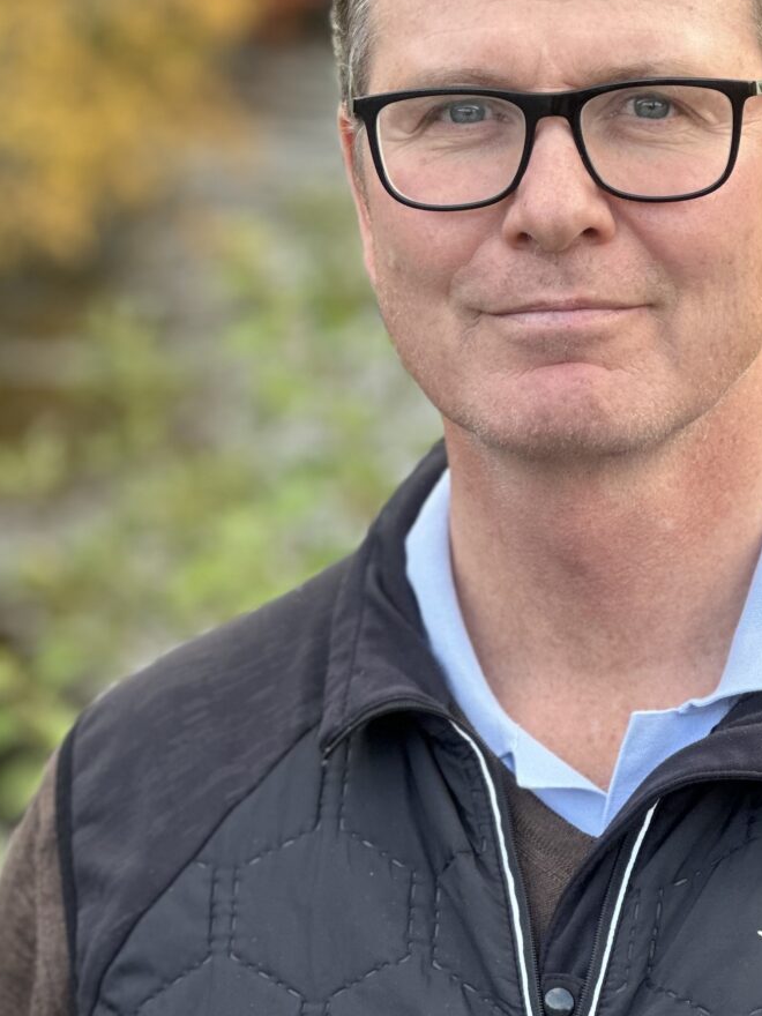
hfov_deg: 9.6
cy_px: 536
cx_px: 485
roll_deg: -1.3
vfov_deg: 12.8
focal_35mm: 154
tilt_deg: -8.5
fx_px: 4520
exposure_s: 1/121
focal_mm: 9
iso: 40
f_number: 2.8
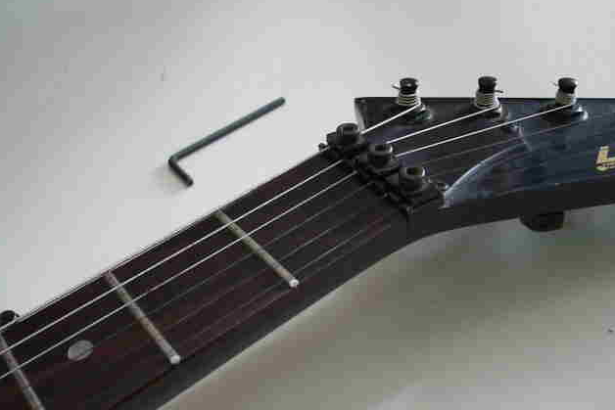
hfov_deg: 37.5
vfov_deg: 25.5
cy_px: 214
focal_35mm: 53
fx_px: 906
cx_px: 305
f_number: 3.4
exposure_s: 1/40
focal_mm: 8.3
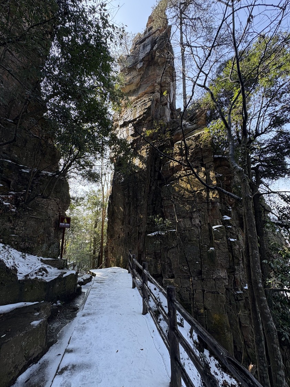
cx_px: 138
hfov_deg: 81.7
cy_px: 185
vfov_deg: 98.1
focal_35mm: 15
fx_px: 168
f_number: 2.2
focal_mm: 2.22
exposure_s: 1/205
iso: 40
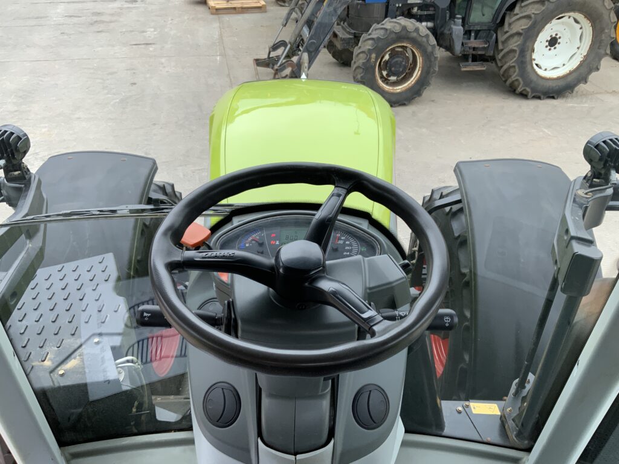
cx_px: 310
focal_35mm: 29
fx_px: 519
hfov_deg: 61.7
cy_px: 232
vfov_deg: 48.2
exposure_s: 1/173
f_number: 1.8
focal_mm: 3
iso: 16
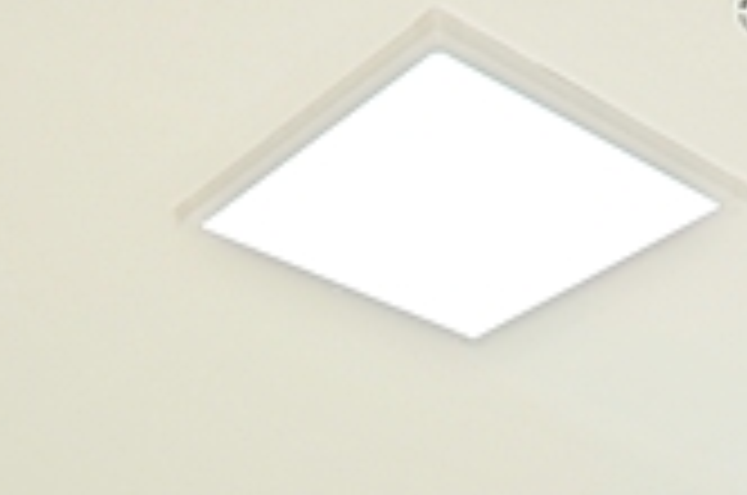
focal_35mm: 82
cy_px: 1195
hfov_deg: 24.8
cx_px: 450
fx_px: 1698
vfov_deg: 12.7
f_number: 5.6
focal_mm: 17
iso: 250
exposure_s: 1/250
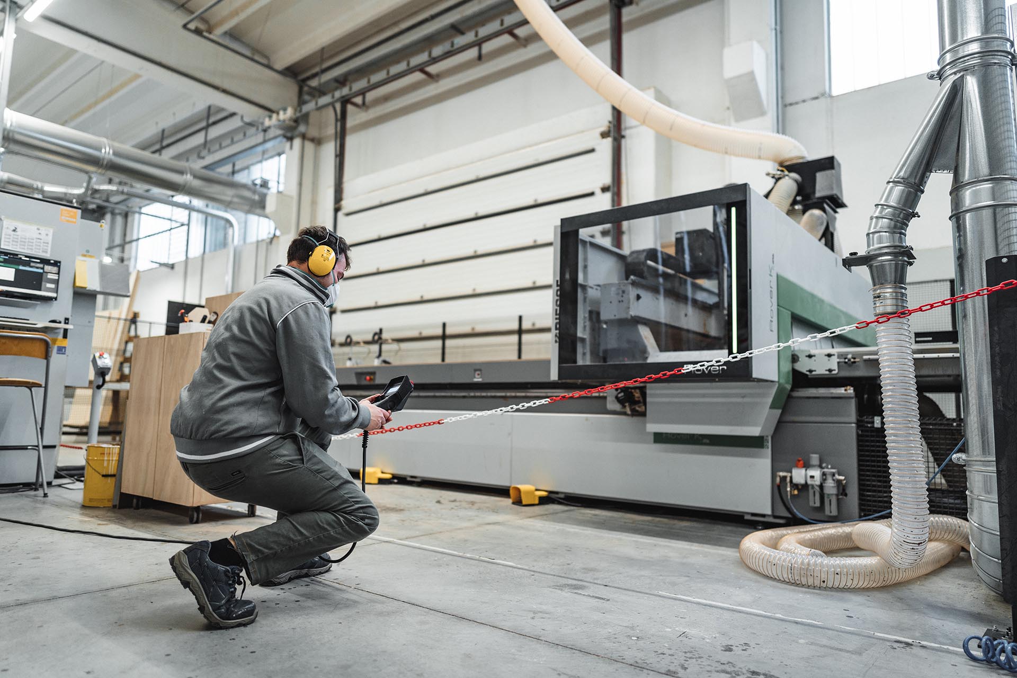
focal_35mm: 24
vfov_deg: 53.1
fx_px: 678
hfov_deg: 73.7
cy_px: 339
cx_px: 508
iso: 400
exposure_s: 1/250
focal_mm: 24
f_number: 1.4
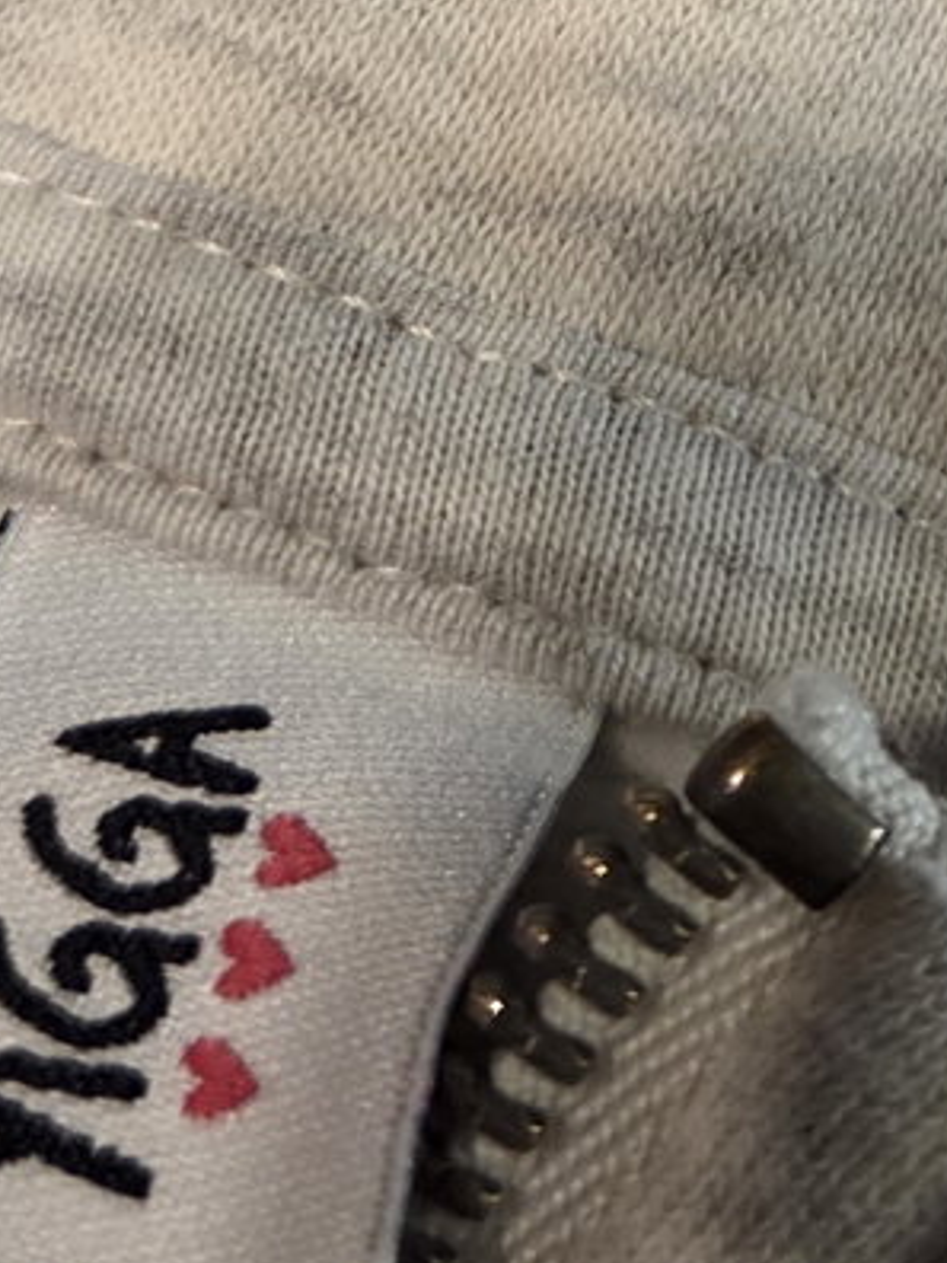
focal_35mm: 96
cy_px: -110
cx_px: 625
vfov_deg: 19.6
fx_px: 3502
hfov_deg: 15.4
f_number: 1.8
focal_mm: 5.4
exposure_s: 1/100
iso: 1000
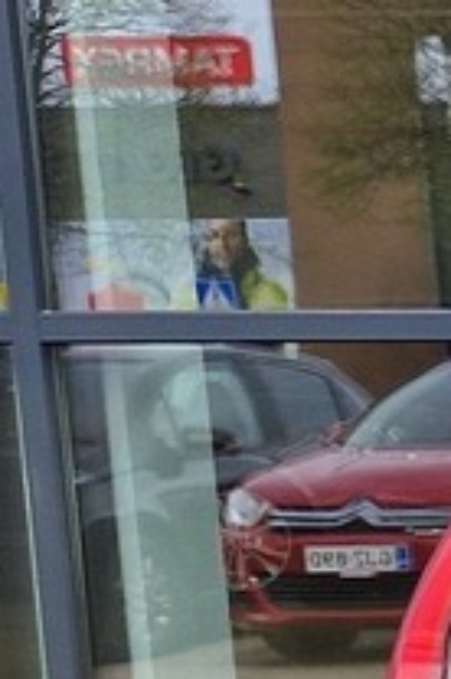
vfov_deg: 12.1
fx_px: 3130
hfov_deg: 5.9
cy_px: 790
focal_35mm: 166
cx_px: 2177
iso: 50
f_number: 1.8
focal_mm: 5.4
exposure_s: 1/366
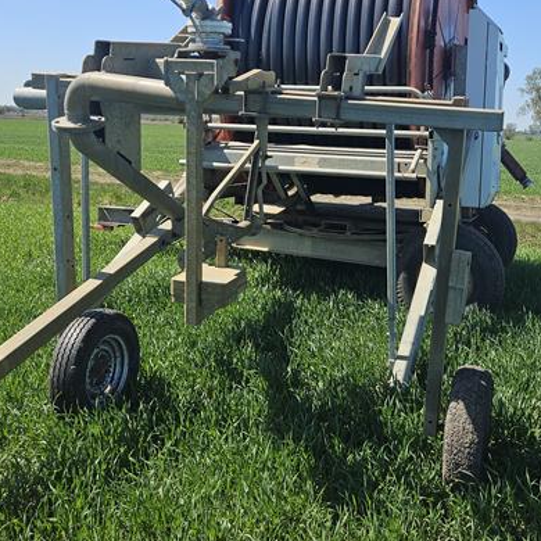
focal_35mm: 40
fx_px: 707
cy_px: 191
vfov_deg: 41.4
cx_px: 326
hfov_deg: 41.7
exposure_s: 1/1563
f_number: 1.8
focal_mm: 5.4
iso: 25
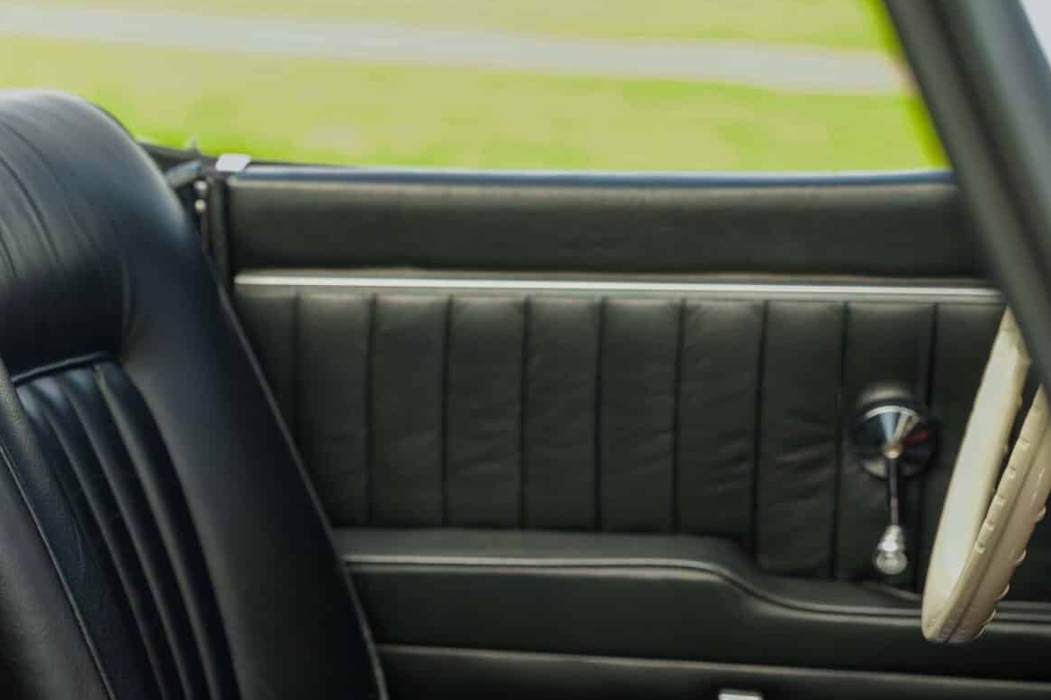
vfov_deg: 13.0
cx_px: 187
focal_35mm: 105
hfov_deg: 19.3
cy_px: 573
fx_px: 3061
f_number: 2.8
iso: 250
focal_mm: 47.4
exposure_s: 1/160
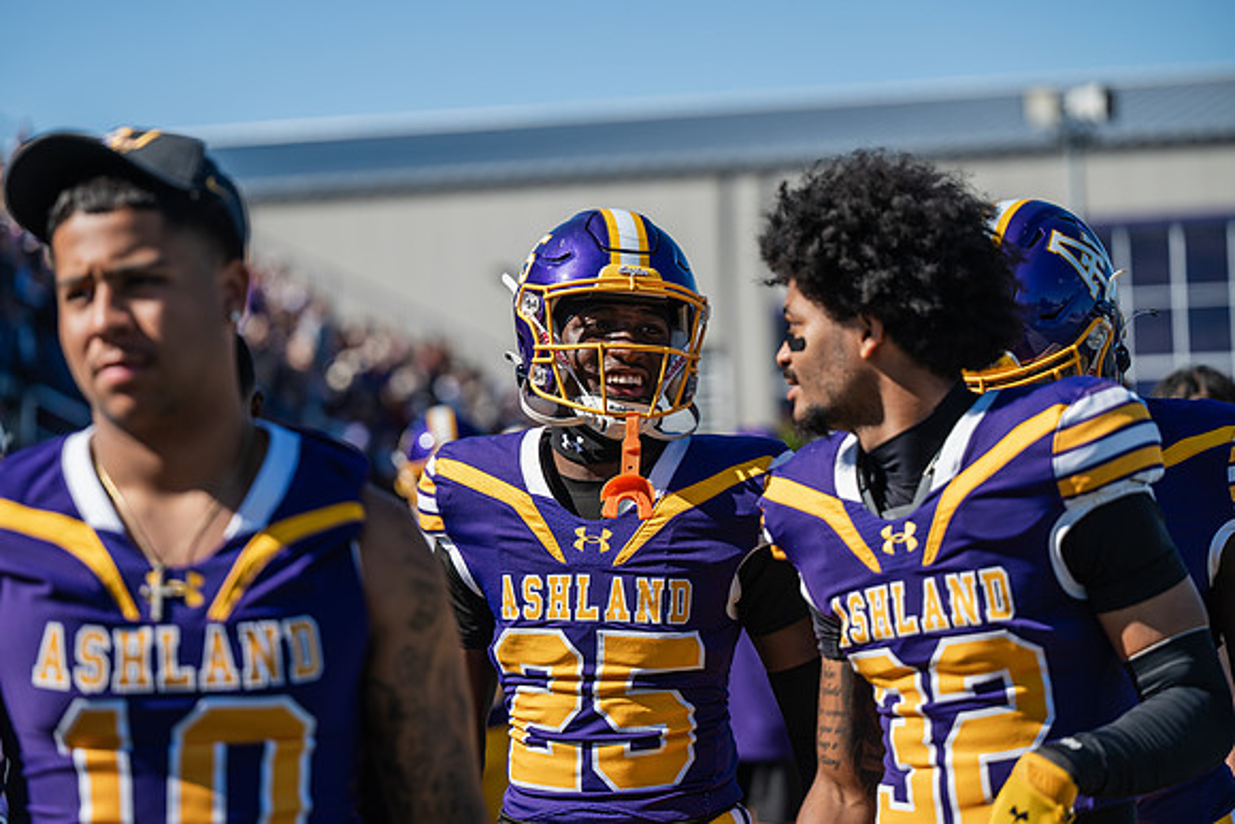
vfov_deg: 12.5
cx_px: 618
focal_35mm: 110
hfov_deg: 18.6
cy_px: 412
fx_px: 3774
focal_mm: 110
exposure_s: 1/1600
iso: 100
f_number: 2.8
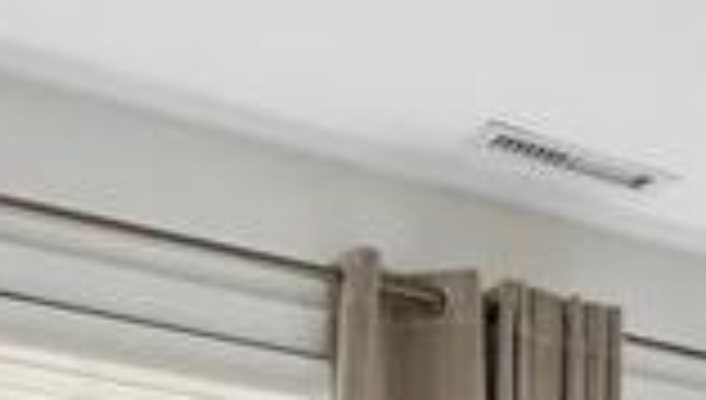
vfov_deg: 9.8
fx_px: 2044
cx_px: 1520
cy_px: 960
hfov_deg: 14.9
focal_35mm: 109
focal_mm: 16
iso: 250
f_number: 9
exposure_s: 1/6
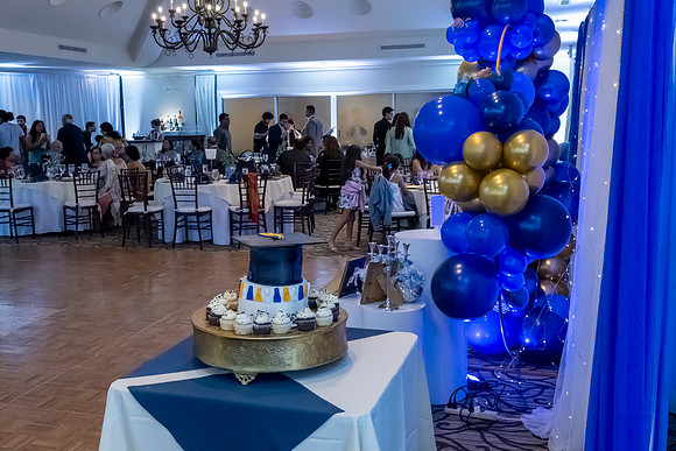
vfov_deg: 35.0
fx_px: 716
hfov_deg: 50.5
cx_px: 318
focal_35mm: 38
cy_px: 226
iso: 14400
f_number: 9
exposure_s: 1/100
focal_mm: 24
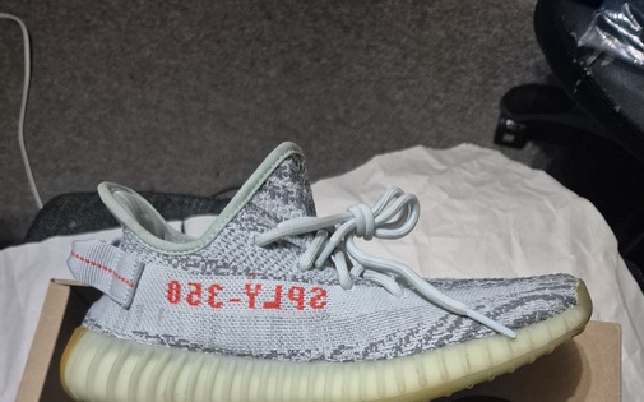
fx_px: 579
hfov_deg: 58.2
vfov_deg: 34.1
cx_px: 319
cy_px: 421
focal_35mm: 33
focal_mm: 5.4
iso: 1250
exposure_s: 1/100
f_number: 1.8
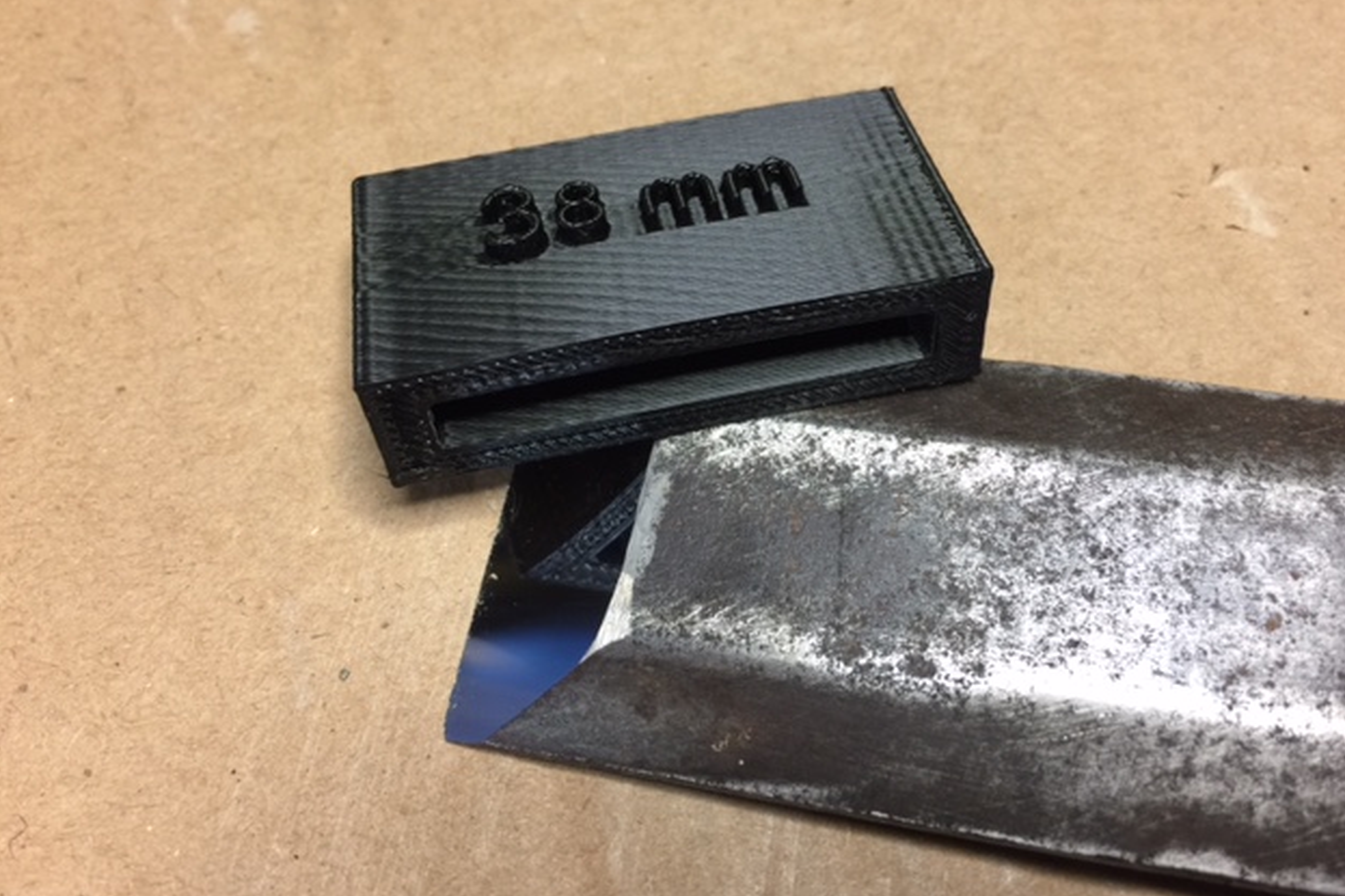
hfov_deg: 60.3
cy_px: 399
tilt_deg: -60.4
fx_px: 1158
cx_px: 689
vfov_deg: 42.2
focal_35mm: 31
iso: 50
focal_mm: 4.15
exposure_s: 1/17
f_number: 2.2
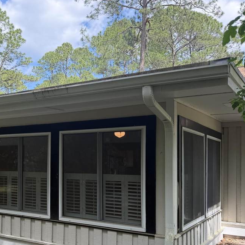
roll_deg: -0.4
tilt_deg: +1.6
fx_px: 336
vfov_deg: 39.7
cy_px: 156
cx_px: 39
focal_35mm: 42
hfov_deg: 38.1
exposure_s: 1/1106
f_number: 1.78
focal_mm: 6.76
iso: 100
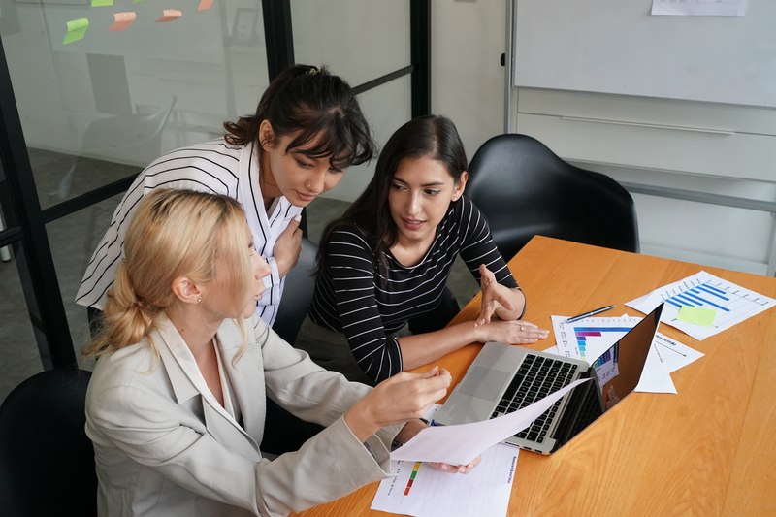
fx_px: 754
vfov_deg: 37.8
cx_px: 388
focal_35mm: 35
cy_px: 258
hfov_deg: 54.4
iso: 3200
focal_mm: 35
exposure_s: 1/160
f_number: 6.3
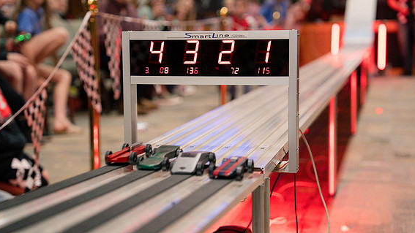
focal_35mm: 74
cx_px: 209
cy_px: 118
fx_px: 814
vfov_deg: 16.3
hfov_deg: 28.6
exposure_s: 1/320
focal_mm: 69
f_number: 2.8
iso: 2500
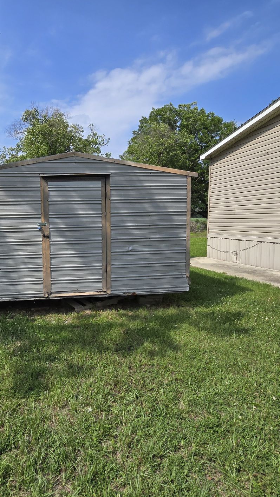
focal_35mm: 20
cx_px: 59
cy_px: 257
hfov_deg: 52.6
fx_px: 264
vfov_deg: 86.6
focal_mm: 2.2
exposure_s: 1/2820
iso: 50
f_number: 2.2
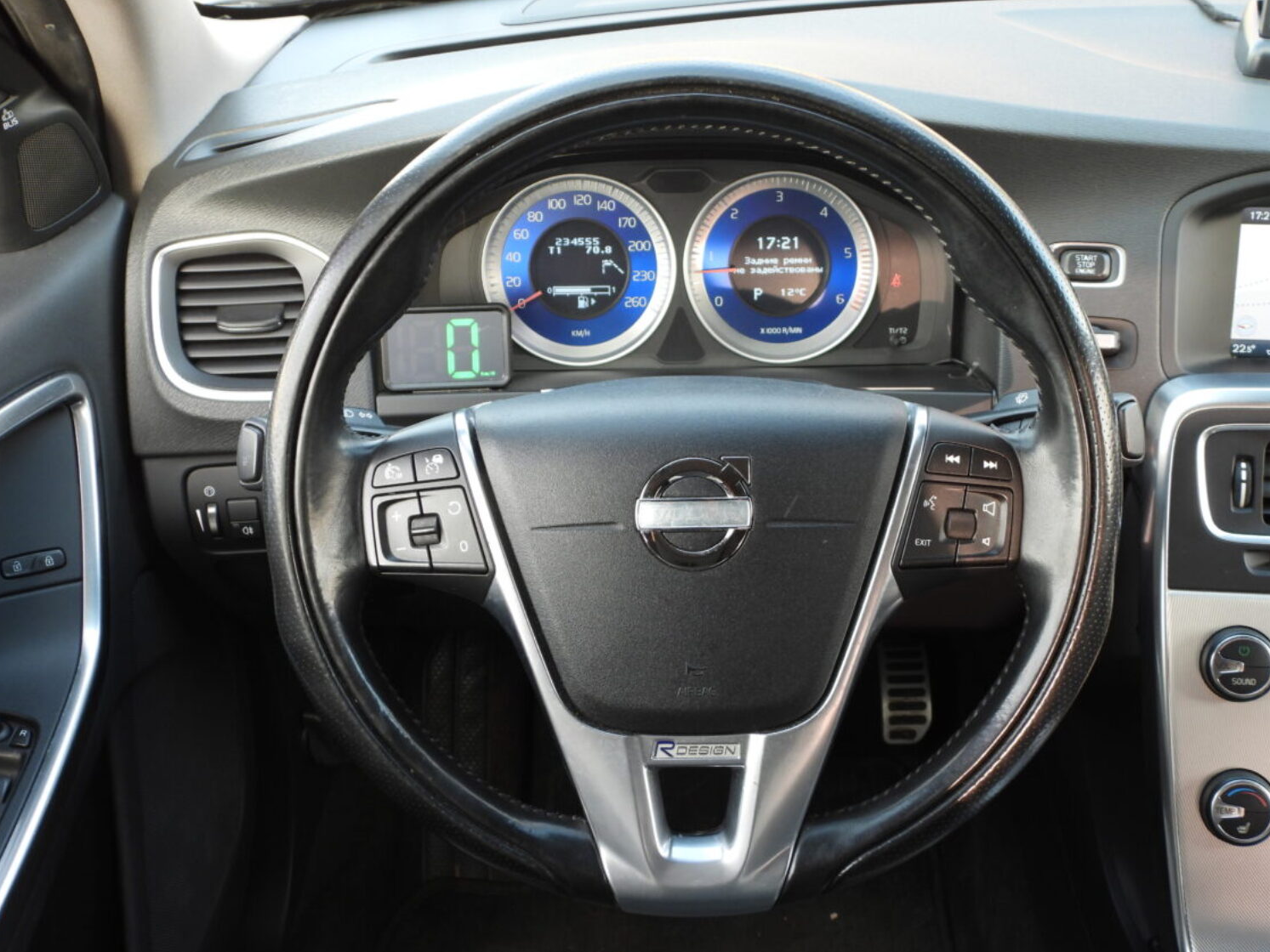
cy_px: 462
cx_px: 674
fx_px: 1614
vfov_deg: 32.9
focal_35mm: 44
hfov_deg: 42.9
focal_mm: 7.4
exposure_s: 1/30
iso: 140
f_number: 3.2
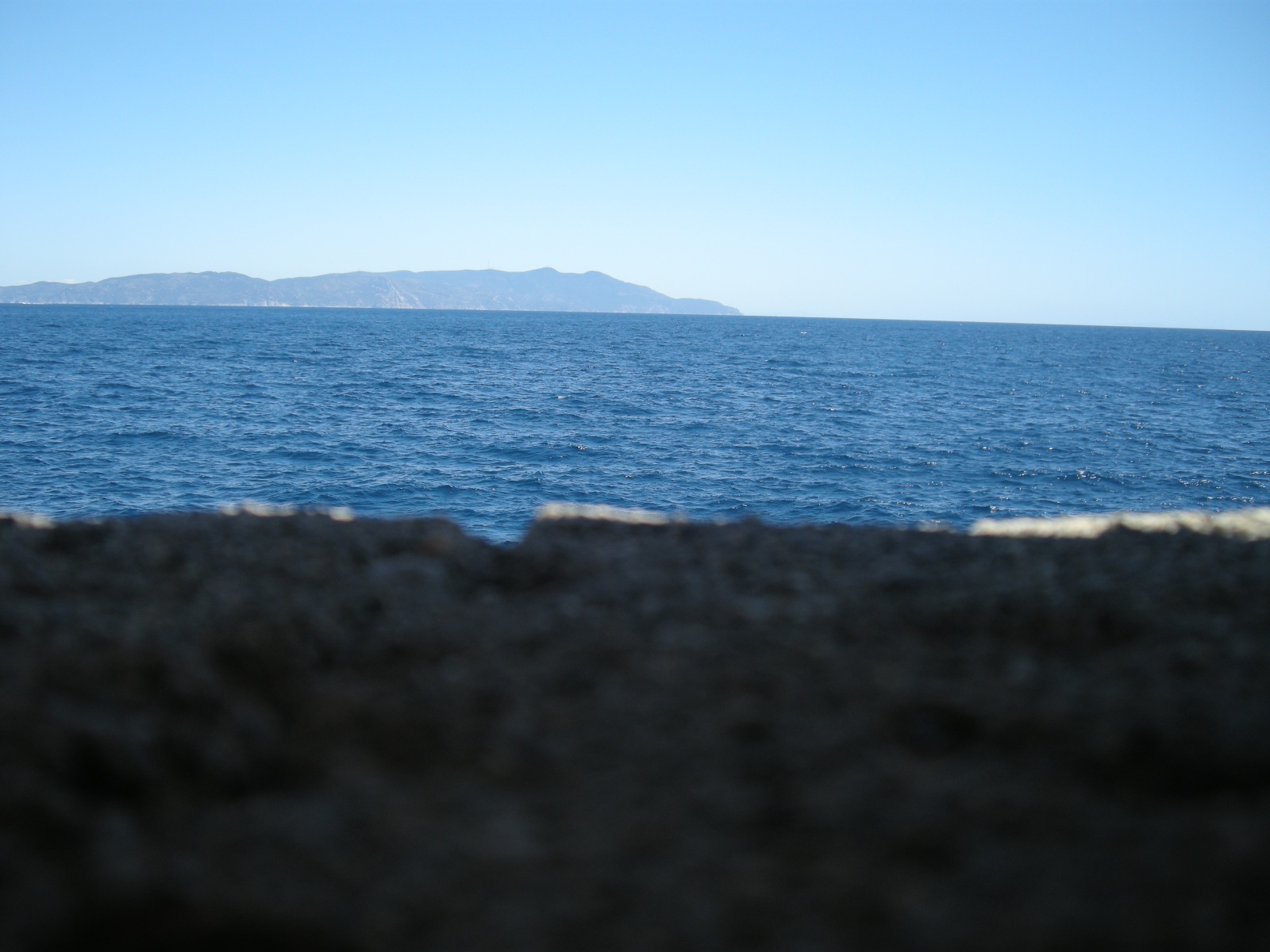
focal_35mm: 37
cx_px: 635
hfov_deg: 50.1
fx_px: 1357
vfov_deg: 38.7
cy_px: 476
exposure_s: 1/624
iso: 64
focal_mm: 7.9
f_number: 2.8
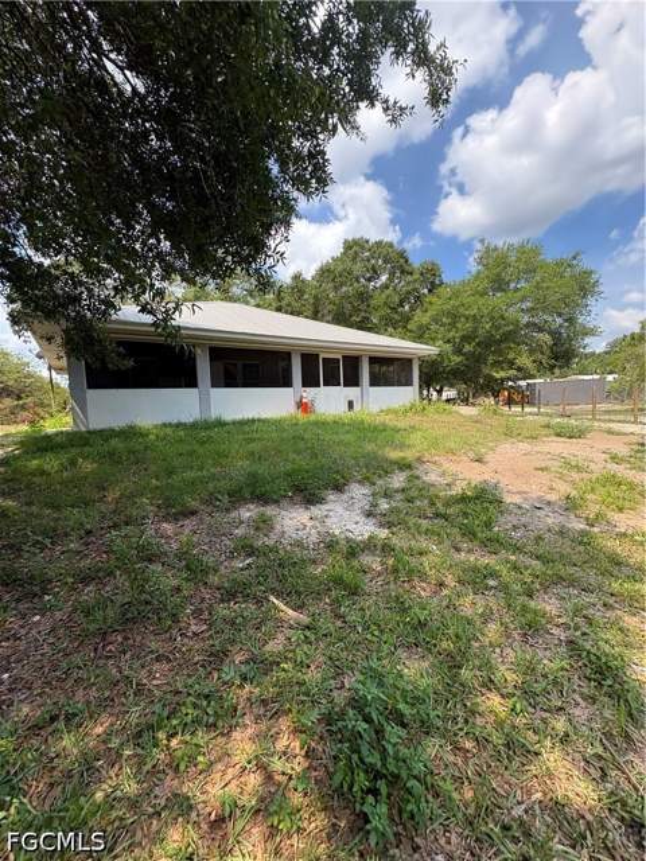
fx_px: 348
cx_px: 323
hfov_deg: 85.7
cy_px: 430
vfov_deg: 102.1
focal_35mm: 14
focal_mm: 2.22
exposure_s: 1/727
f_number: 2.2
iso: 64
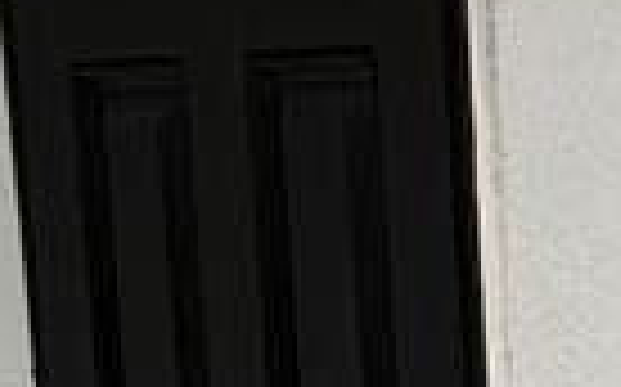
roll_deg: +3.2
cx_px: 711
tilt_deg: -12.8
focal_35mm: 221
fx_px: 3737
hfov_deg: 9.4
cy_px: 981
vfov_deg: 5.7
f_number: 1.78
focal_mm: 6.76
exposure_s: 1/464
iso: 80
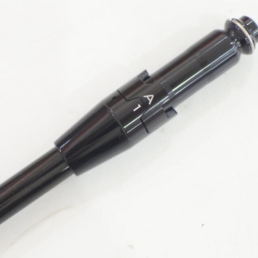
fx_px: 531
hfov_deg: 27.2
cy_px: 129
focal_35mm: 63
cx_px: 100
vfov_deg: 27.3
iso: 800
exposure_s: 1/125
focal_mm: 18.5
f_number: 1.8
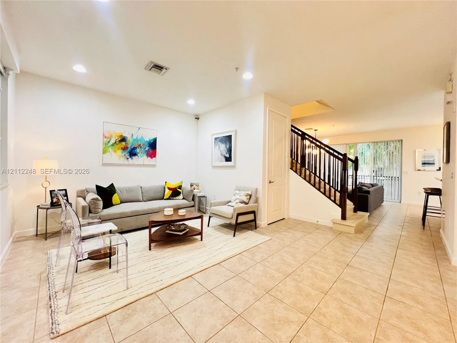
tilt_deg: -0.7
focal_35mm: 13
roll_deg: -1.1
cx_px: 228
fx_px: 172
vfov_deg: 89.9
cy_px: 172
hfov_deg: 106.2
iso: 320
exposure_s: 1/60
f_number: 1.8
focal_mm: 1.57
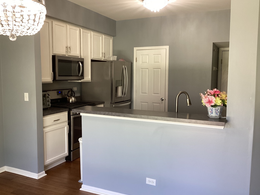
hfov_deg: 56.8
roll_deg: +0.9
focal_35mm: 32
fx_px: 240
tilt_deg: -5.2
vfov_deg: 44.2
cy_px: 98
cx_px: 127
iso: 125
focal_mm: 3.3
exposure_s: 1/60
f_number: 2.4
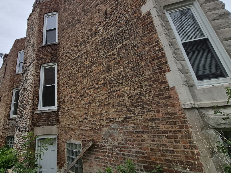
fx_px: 120
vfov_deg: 71.2
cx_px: 83
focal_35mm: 18
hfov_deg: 85.6
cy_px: 73
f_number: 2.2
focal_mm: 1.74
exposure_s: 1/1408
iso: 40
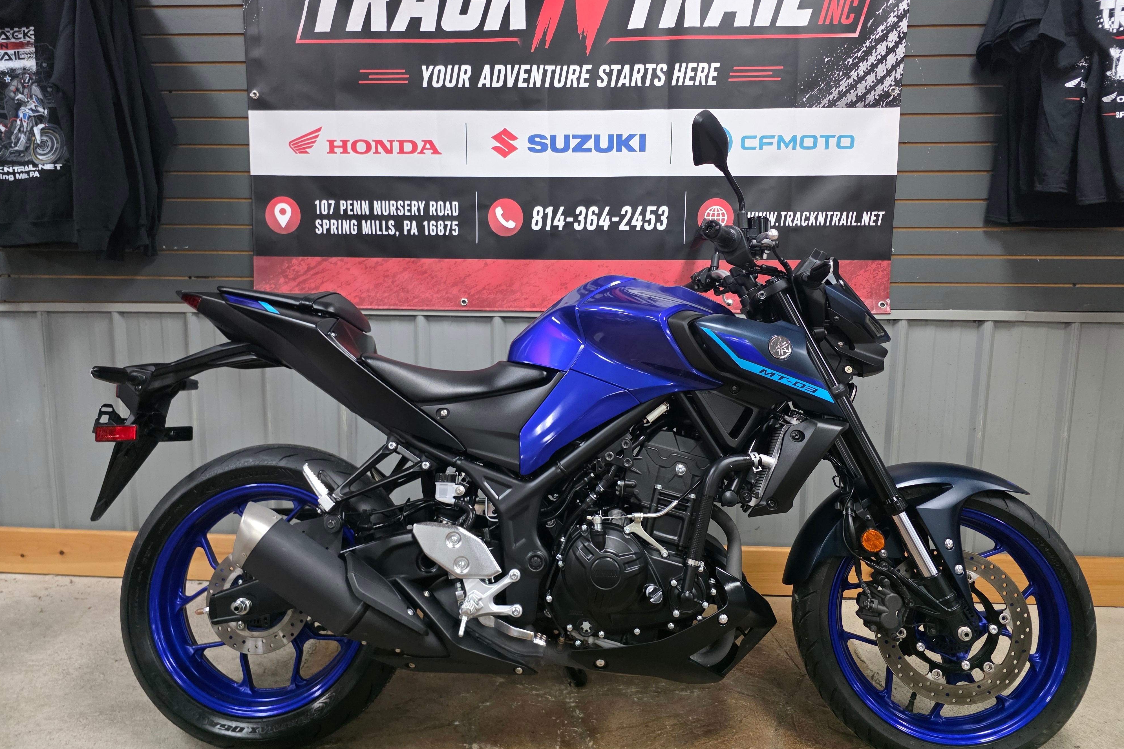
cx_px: 561
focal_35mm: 24
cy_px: 348
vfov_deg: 53.1
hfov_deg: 73.7
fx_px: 749
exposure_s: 1/120
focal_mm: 6.3
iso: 1000
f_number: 1.7
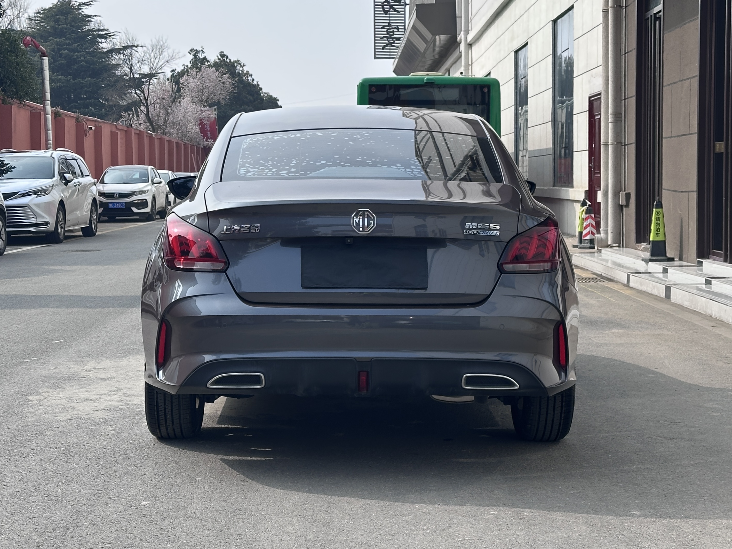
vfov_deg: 30.3
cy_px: 274
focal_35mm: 48
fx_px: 1015
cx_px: 366
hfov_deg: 39.7
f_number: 1.78
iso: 64
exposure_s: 1/1667
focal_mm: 6.86
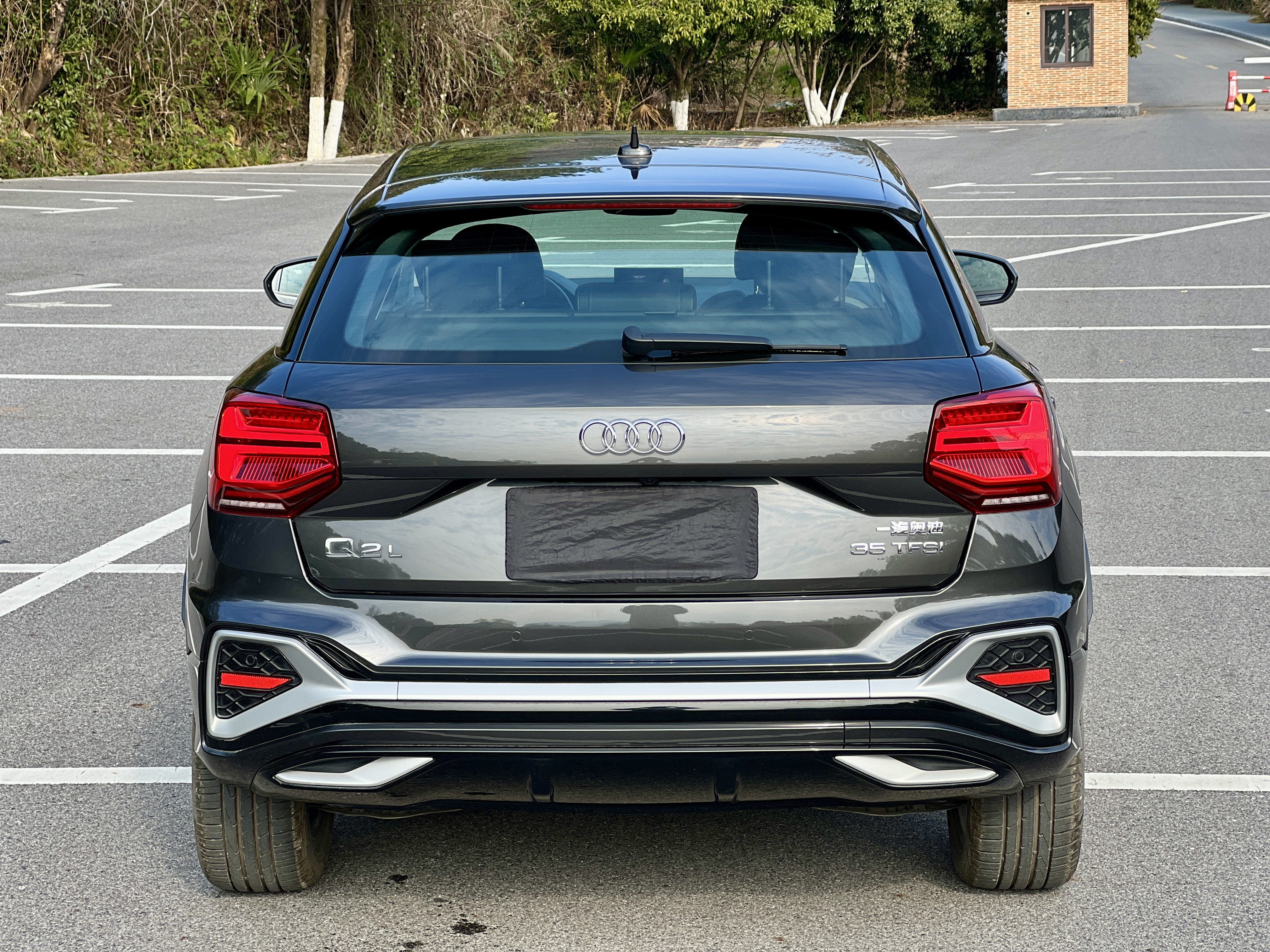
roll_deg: +1.3
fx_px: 2825
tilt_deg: -8.3
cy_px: 476
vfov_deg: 19.1
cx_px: 635
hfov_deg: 25.3
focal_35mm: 77
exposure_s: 1/172
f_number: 2.8
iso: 25
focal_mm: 9
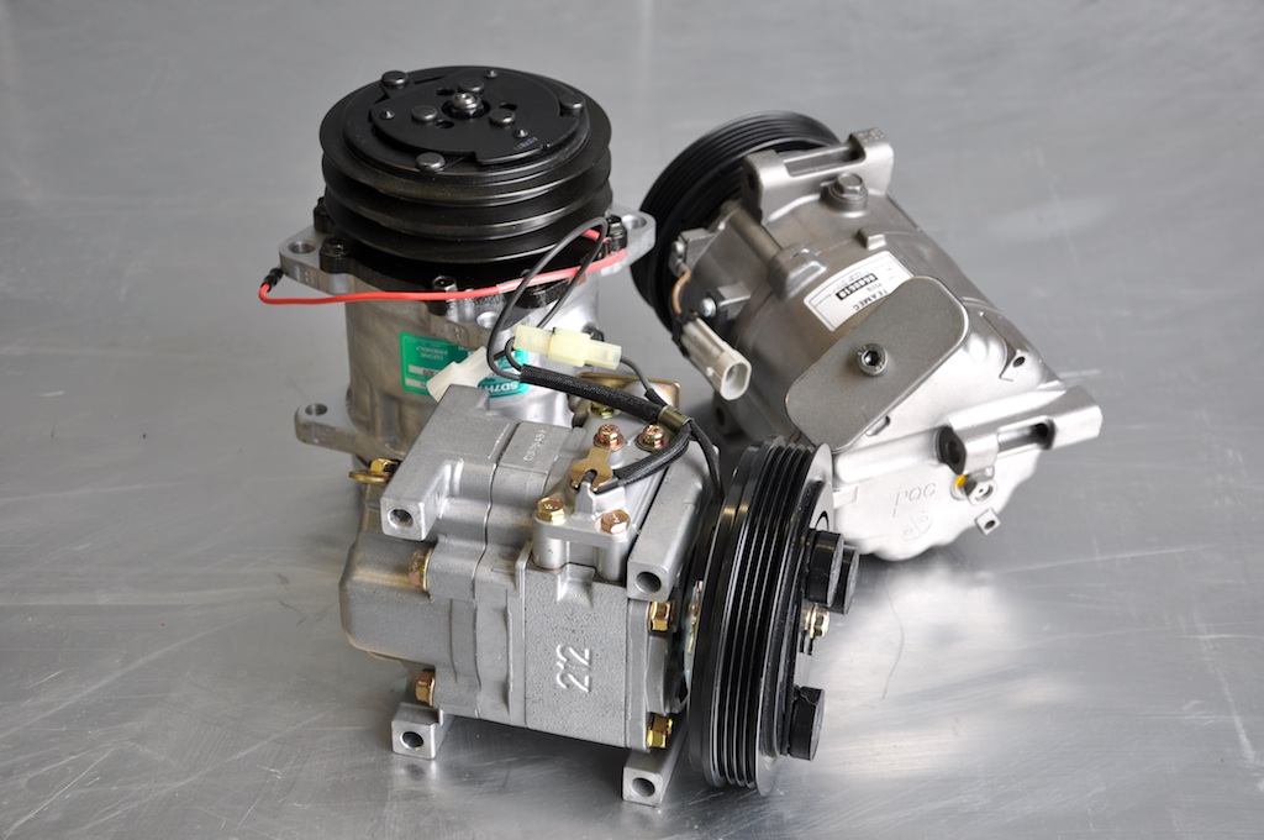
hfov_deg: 31.9
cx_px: 632
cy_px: 420
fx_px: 2209
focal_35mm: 63
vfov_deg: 21.5
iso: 200
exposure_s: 1/30
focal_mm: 42
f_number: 5.6
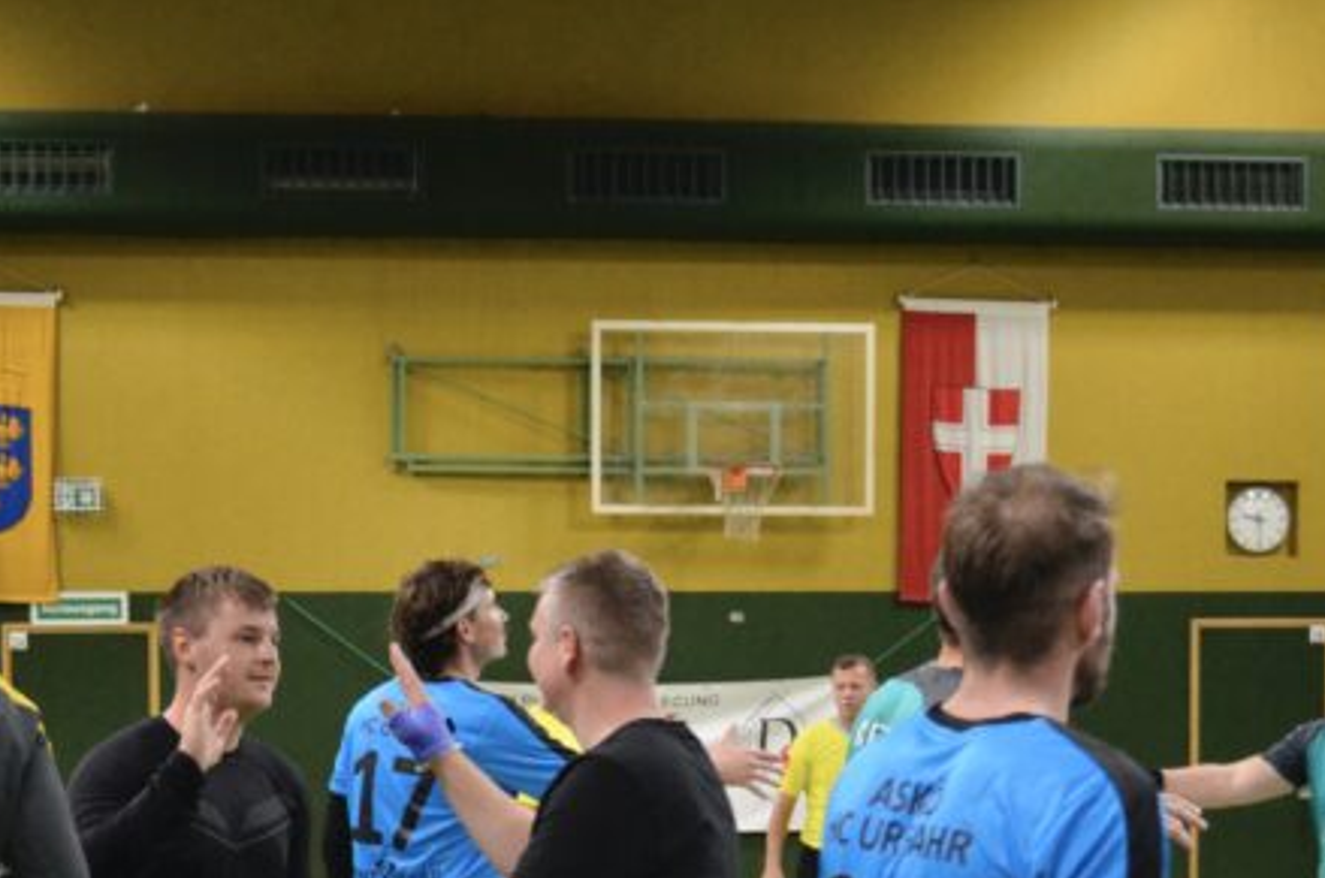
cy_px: 944
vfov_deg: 14.6
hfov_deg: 22.4
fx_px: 3343
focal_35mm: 91
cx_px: 528
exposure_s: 1/200
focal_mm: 26
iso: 1600
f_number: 4.2
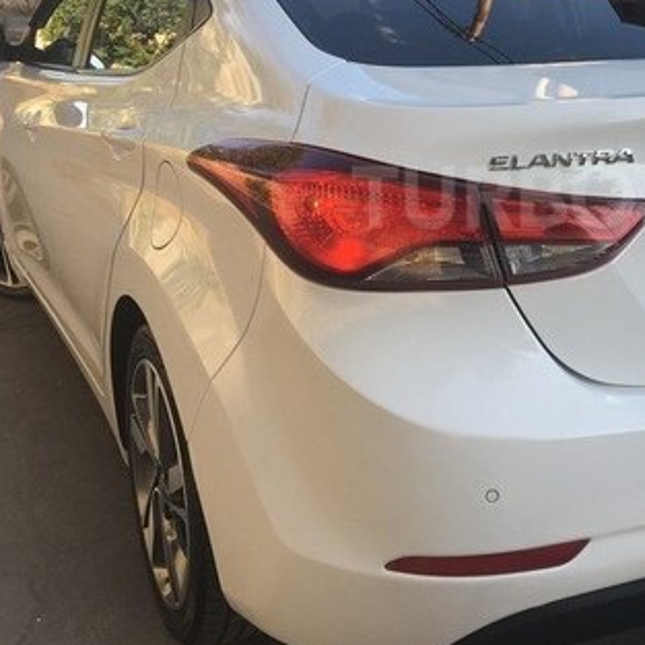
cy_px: 197
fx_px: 1138
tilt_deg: -11.9
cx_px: 563
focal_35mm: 54
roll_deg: +2.9
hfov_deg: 30.4
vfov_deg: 31.3
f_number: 2.2
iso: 25
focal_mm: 4.15
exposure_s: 1/358
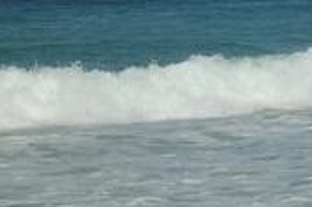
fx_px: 3403
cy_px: 71
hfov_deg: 5.2
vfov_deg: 3.5
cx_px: 434
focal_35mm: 393
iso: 50
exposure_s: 1/862
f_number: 4.9
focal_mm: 17.4
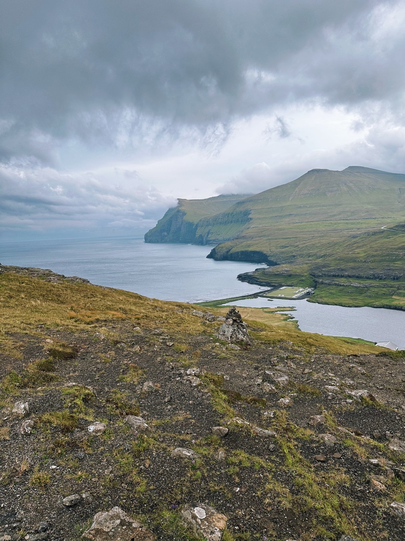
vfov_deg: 71.6
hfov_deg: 56.8
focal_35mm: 24
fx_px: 374
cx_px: 202
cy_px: 270
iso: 80
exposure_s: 1/2252
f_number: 1.78
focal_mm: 6.86
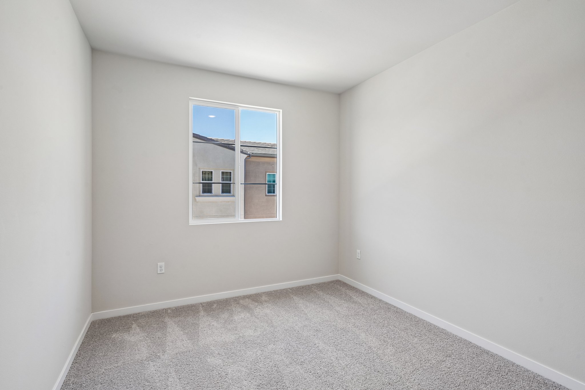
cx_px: 292
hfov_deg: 93.3
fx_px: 276
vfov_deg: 70.4
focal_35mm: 17
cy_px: 195
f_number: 9
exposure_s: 1/30
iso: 320
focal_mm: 17
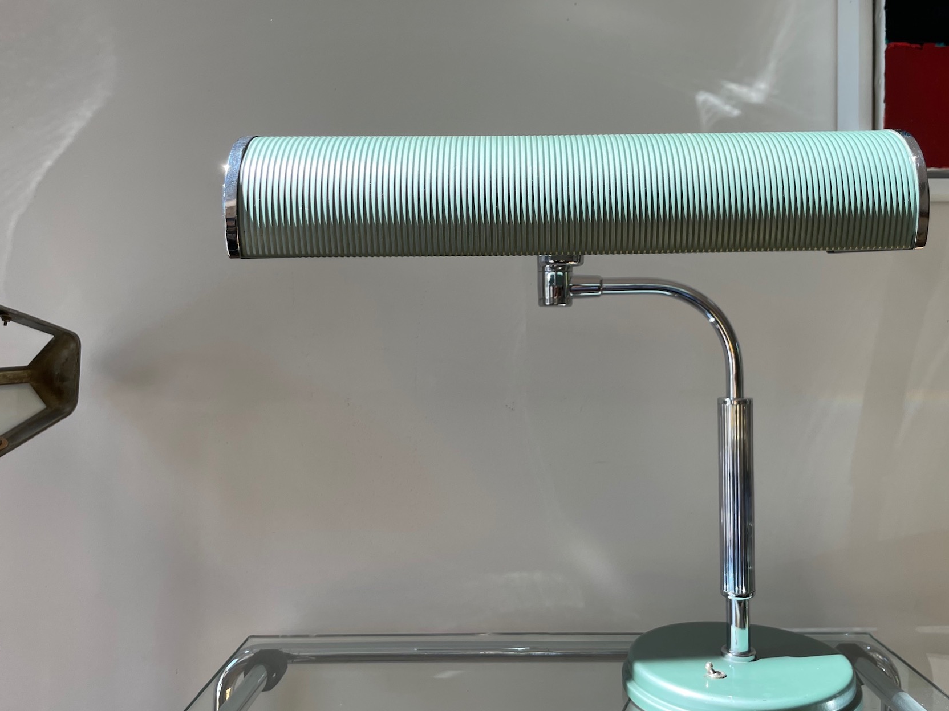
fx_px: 822
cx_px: 539
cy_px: 365
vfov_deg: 46.8
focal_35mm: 30
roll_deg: -0.5
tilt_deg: -1.3
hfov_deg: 59.7
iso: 32
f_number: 1.6
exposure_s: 1/489
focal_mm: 4.2
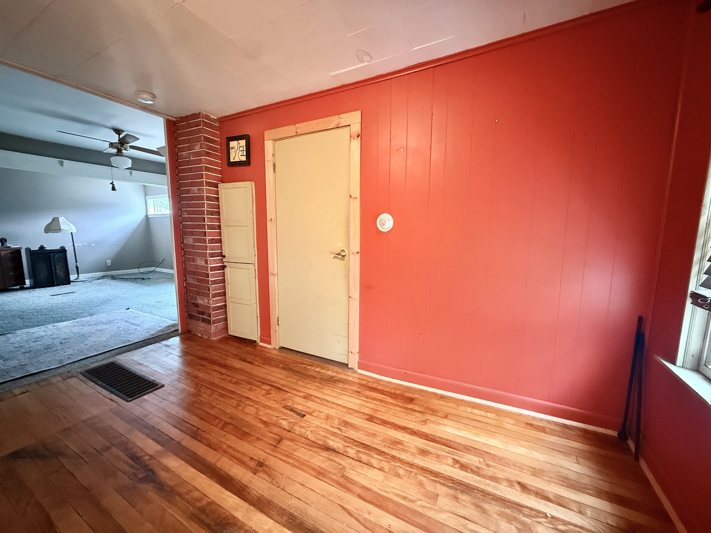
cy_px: 266
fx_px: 288
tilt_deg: -7.2
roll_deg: -0.2
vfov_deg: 85.7
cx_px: 356
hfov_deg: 102.1
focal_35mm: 14
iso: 1250
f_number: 2.2
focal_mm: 2.22
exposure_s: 1/40
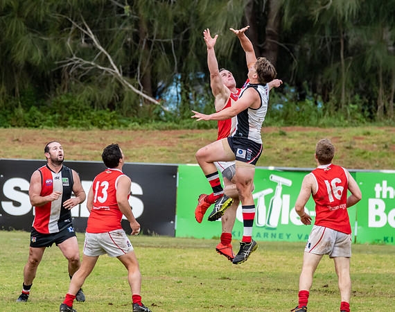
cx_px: 192
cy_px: 147
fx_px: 10323
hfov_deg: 2.2
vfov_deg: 1.7
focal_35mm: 888
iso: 1250
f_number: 7.1
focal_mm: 500
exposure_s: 1/2000
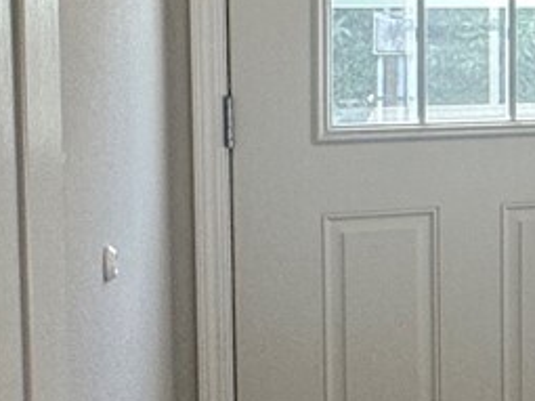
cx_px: 982
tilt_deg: -4.0
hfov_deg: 17.6
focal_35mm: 88
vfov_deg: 16.6
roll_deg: -1.0
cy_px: 59
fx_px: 1359
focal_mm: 2.22
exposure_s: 1/120
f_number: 2.2
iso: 125
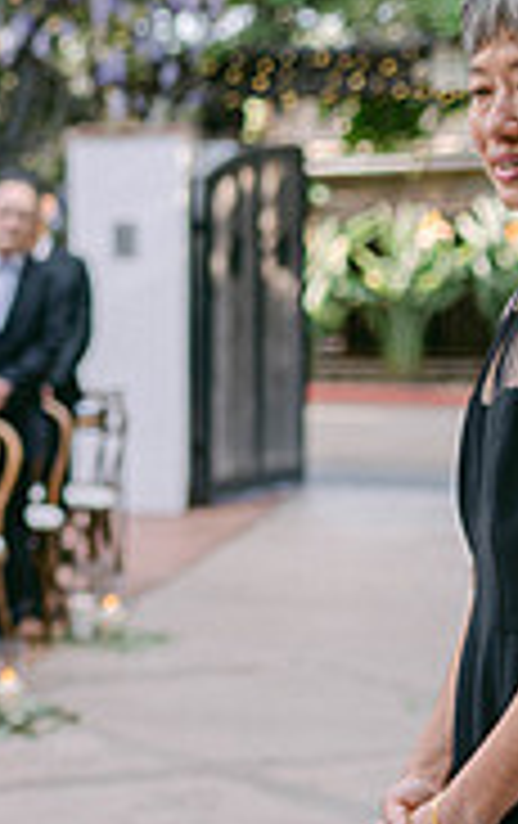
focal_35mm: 114
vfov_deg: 18.3
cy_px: 450
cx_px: -568
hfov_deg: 10.5
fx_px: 2565
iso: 100
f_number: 2.2
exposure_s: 1/320
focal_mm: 35
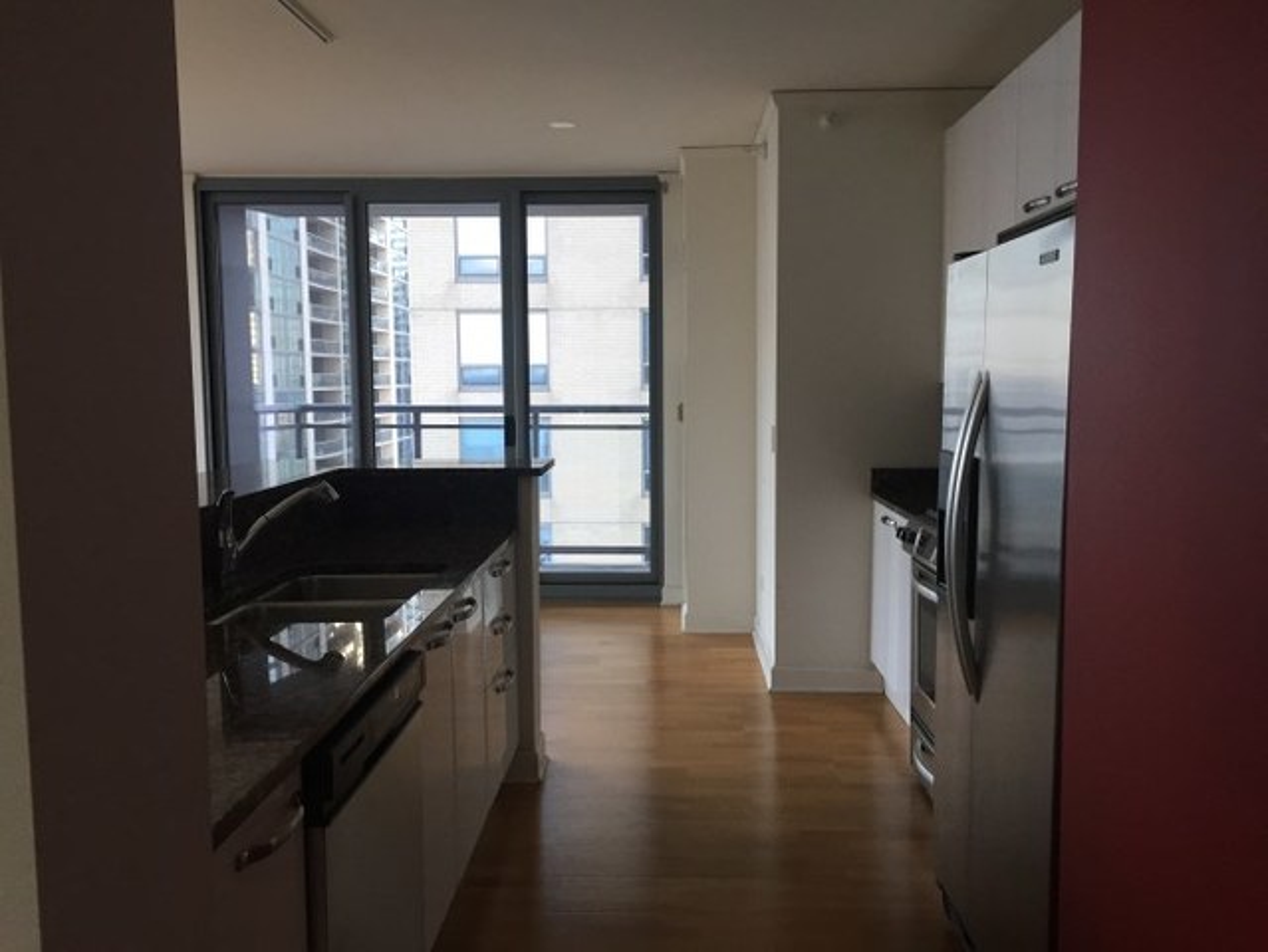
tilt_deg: -5.0
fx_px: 1063
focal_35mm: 29
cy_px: 476
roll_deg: -0.8
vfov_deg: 48.3
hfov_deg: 61.6
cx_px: 634
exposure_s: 1/30
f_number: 2.2
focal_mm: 4.15
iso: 50
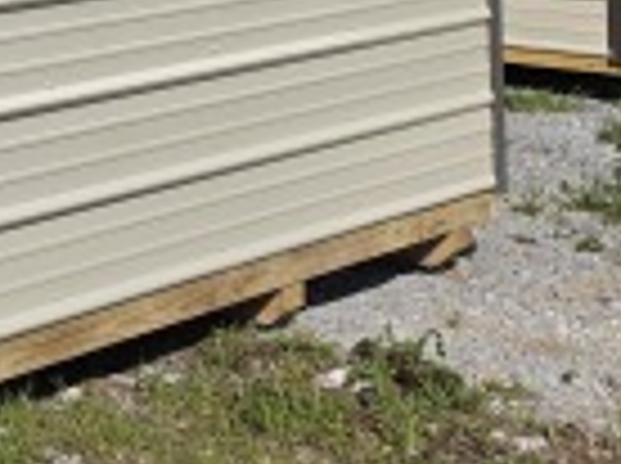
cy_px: -225
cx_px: -387
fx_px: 1916
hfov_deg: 16.3
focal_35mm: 107
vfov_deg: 13.1
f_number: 1.4
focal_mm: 6.5
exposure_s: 1/7939
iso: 40
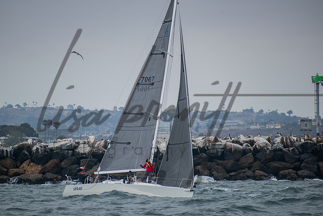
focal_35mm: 487
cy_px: 116
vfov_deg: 2.8
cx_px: 148
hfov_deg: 4.2
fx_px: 4374
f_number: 6.3
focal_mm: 300
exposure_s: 1/800
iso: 400
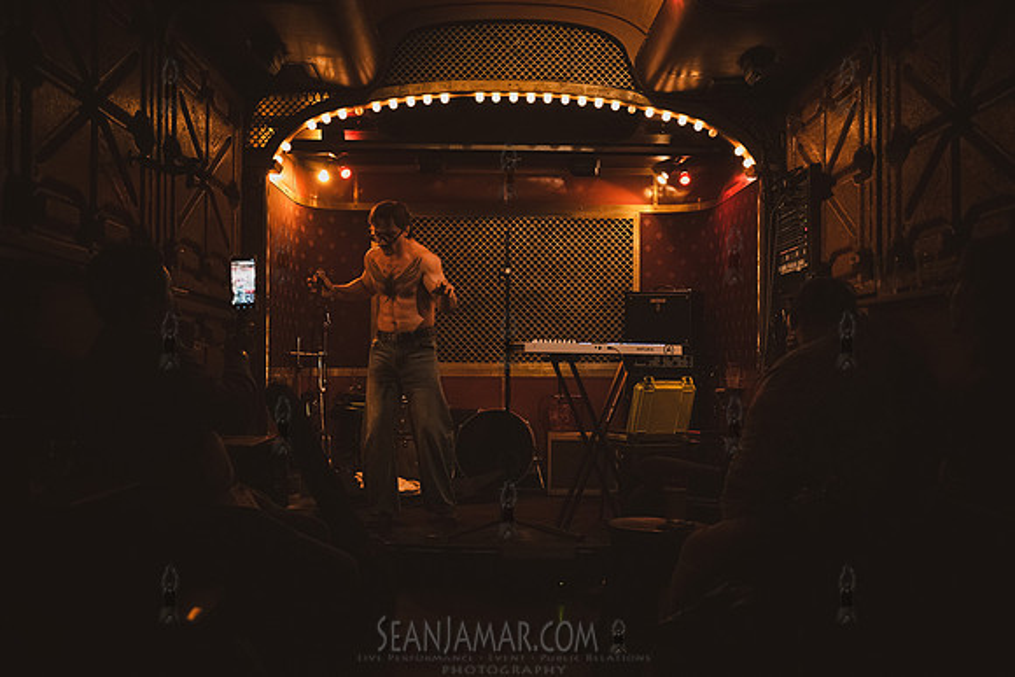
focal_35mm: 36
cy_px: 338
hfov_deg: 53.8
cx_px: 508
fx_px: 1001
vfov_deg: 37.4
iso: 16000
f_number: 3.2
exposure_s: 1/320
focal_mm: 35
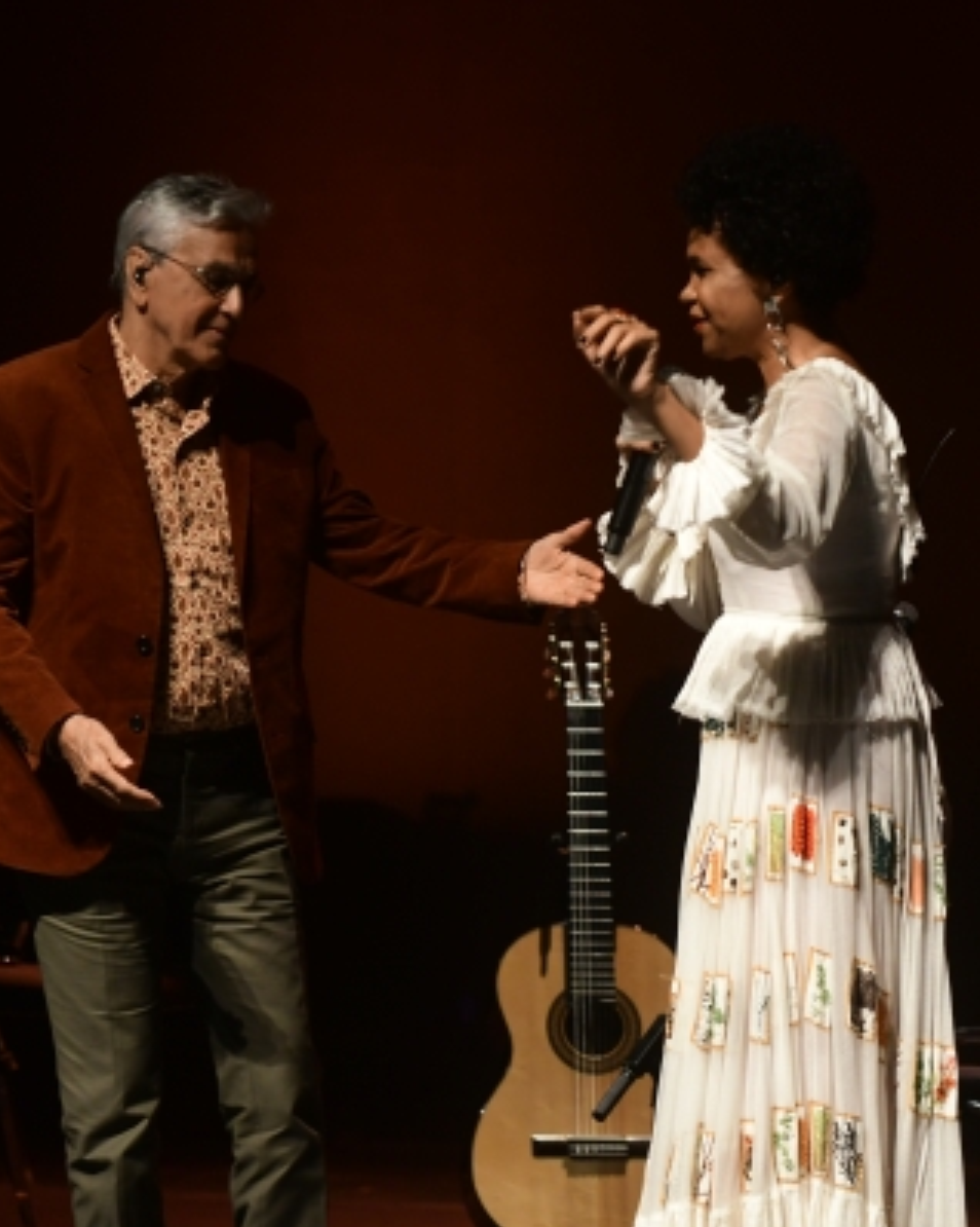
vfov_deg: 5.4
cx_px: 259
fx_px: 13098
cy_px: 614
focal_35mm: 361
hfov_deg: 4.3
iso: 1600
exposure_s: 1/125
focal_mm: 170
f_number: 2.8
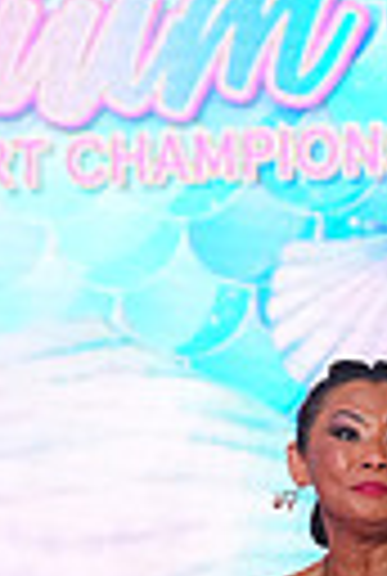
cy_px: 1242
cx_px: 182
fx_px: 7393
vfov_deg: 4.4
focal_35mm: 461
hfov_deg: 3.0
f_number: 4
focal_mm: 102
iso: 2500
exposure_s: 1/400
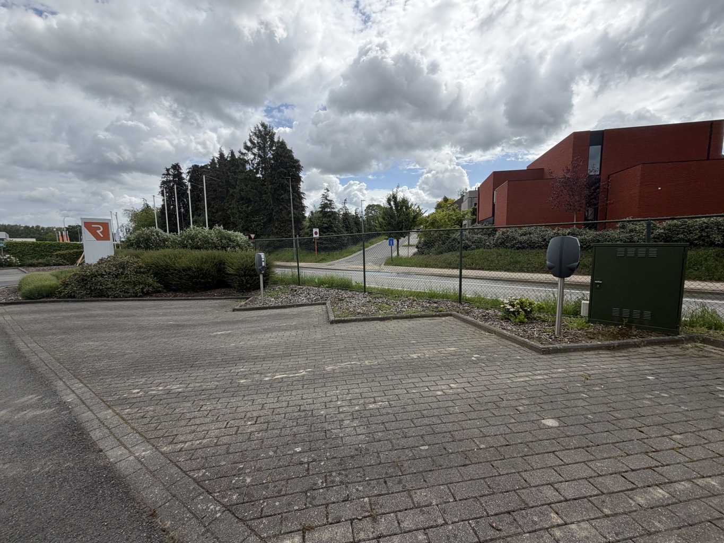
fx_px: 293
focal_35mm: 14
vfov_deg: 85.7
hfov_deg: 102.1
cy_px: 272
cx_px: 362
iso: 25
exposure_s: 1/770
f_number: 2.2
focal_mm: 2.22
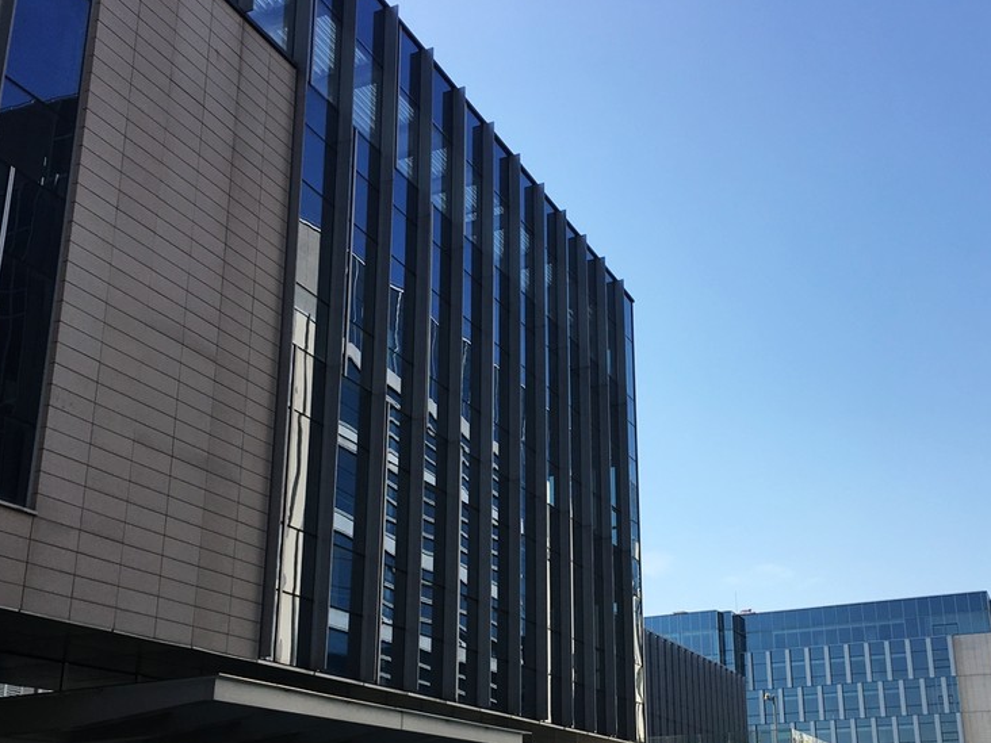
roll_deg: -0.2
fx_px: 1145
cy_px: 496
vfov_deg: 35.6
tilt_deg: +17.8
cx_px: 624
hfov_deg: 46.4
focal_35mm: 40
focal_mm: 4.15
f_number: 2.2
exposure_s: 1/1099
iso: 25
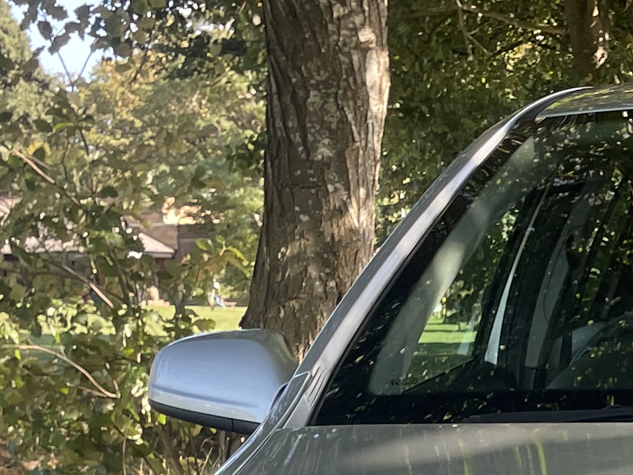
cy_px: 778
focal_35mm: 111
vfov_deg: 12.5
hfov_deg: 16.1
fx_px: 2030
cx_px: 984
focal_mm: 4.2
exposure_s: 1/250
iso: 32
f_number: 1.6
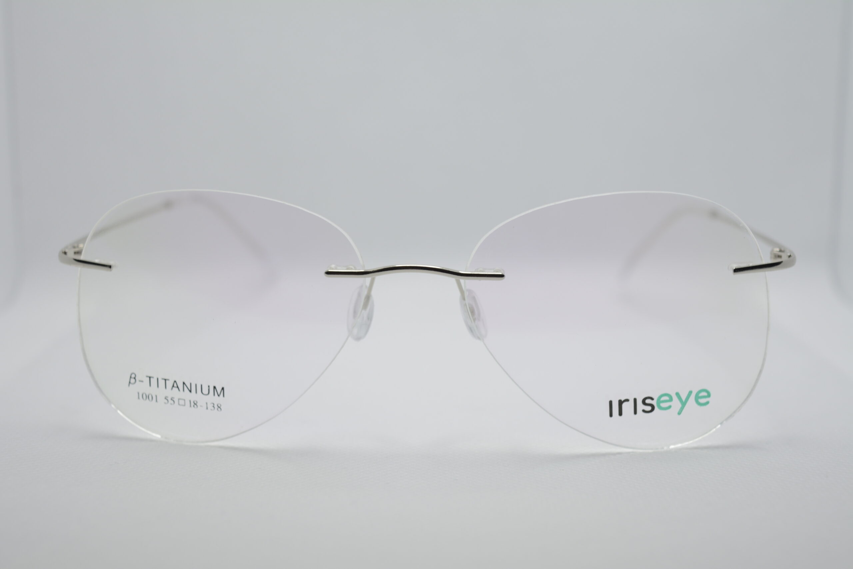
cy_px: 284
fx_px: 1493
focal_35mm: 63
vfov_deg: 21.6
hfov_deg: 31.9
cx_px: 426
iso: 250
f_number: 5.6
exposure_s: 1/125
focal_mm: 42
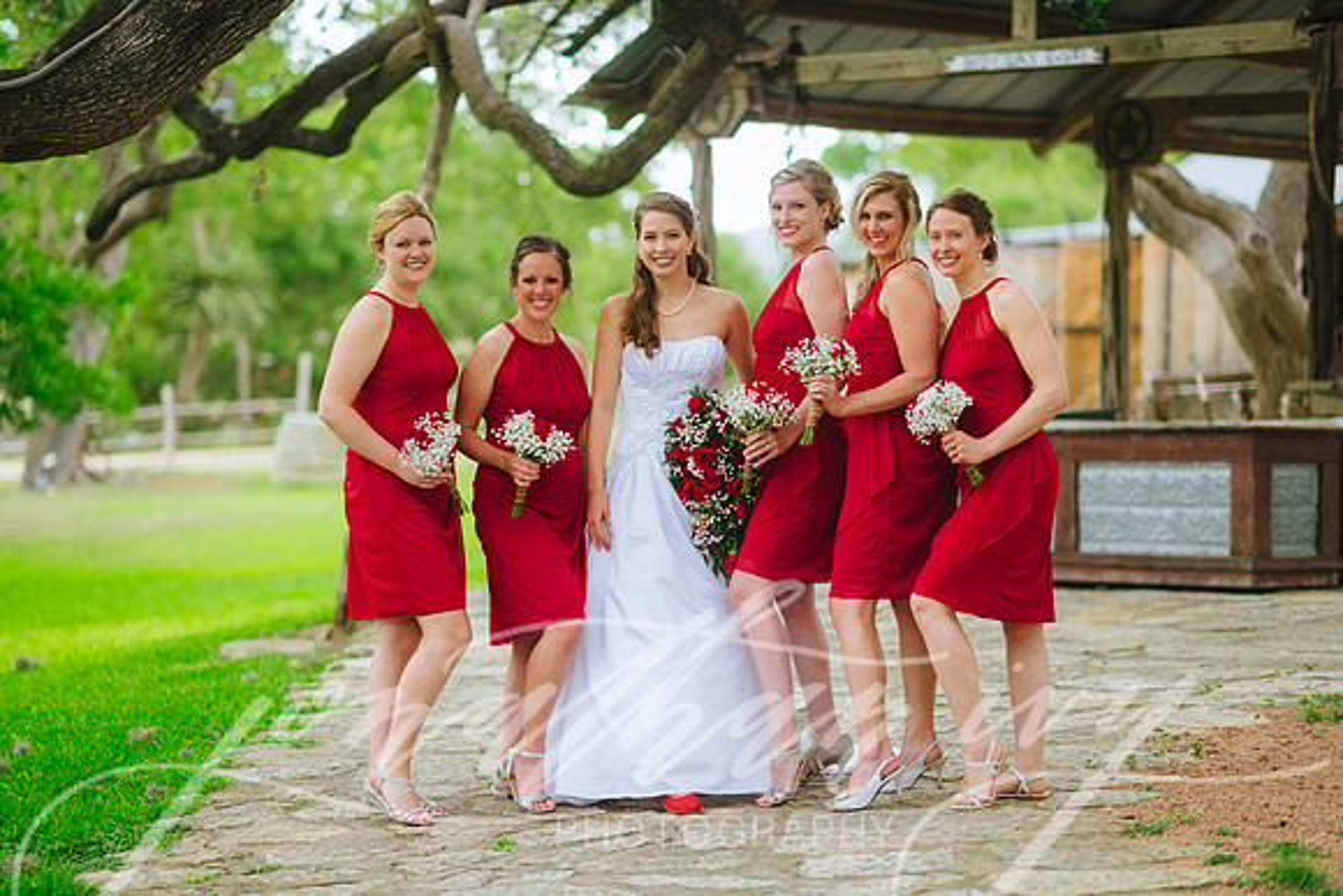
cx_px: 634
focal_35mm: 90
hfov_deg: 22.7
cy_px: 464
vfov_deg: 15.2
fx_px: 3349
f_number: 1.8
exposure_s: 1/250
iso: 80
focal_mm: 85
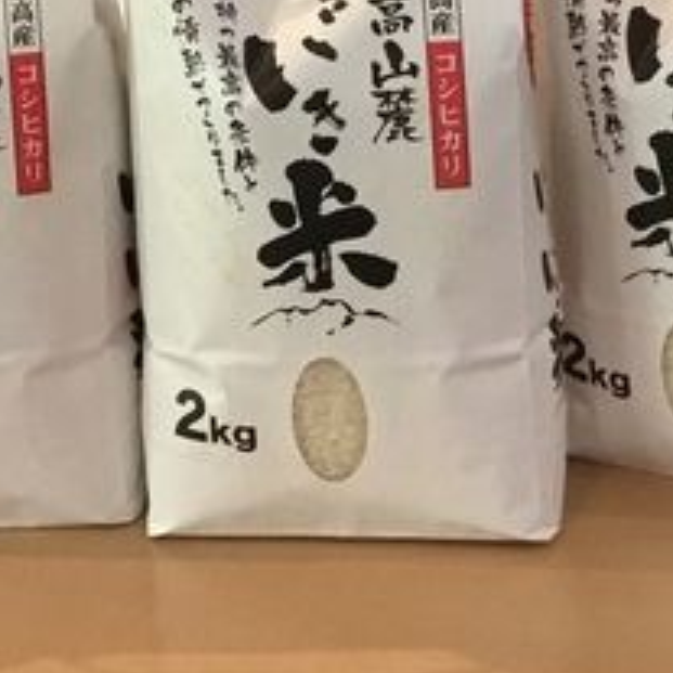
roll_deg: +4.2
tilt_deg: -6.5
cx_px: 229
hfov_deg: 16.1
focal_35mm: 108
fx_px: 2376
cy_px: -232
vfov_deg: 15.3
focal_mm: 3.3
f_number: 2.4
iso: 160
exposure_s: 1/30
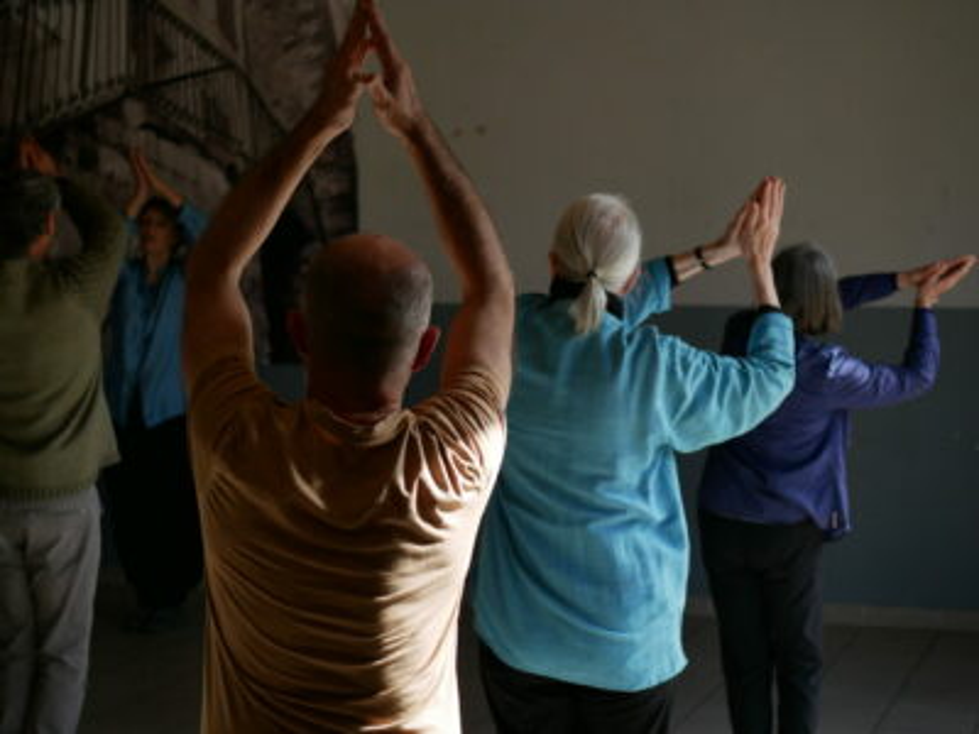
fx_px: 2149
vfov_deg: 19.4
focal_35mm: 76
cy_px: 367
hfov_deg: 25.7
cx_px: 490
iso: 200
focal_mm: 38
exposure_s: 1/500
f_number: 2.8
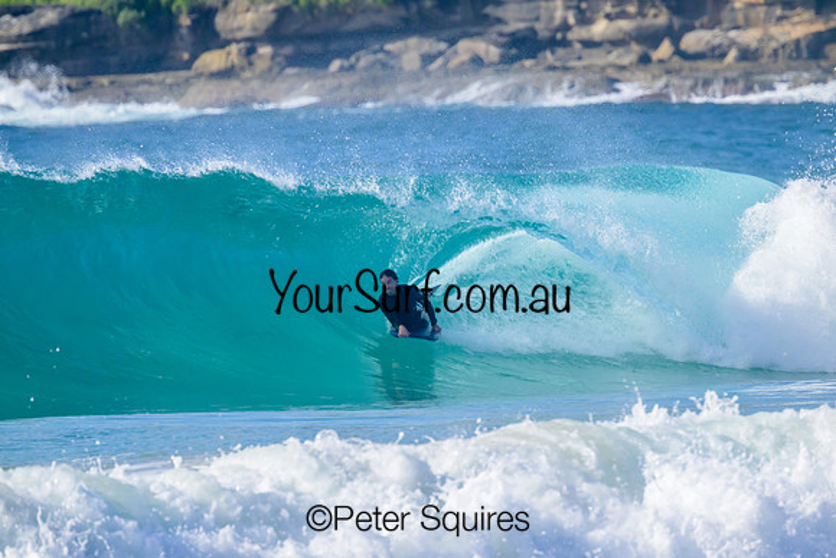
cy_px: 279
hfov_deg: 2.6
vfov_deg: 1.7
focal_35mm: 800
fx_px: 18581
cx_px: 418
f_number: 11
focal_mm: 800
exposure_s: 1/2000
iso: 1100
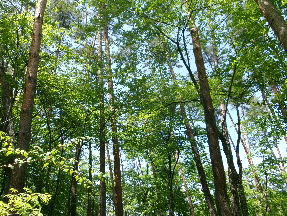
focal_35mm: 28
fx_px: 232
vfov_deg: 49.7
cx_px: 144
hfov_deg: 63.4
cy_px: 108
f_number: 3.9
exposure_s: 1/250
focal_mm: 5.1
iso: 100
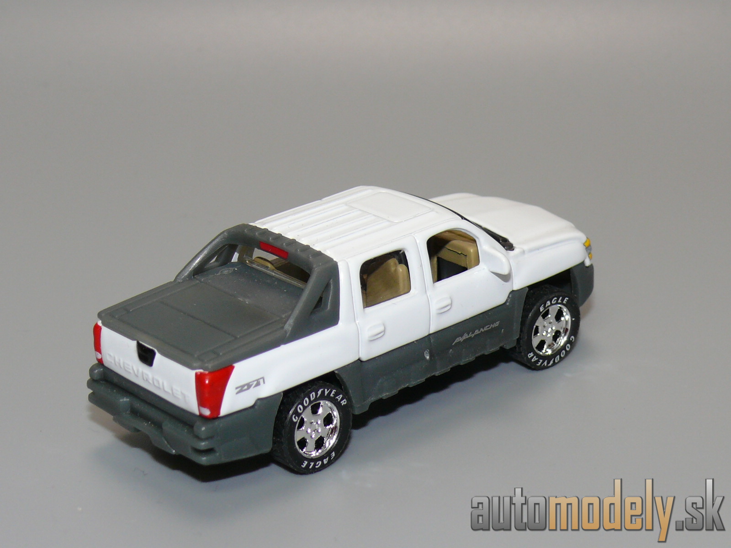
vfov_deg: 15.6
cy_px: 274
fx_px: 2006
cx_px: 366
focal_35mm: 95
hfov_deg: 20.7
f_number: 4
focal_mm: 12.8
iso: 100
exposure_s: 1/30
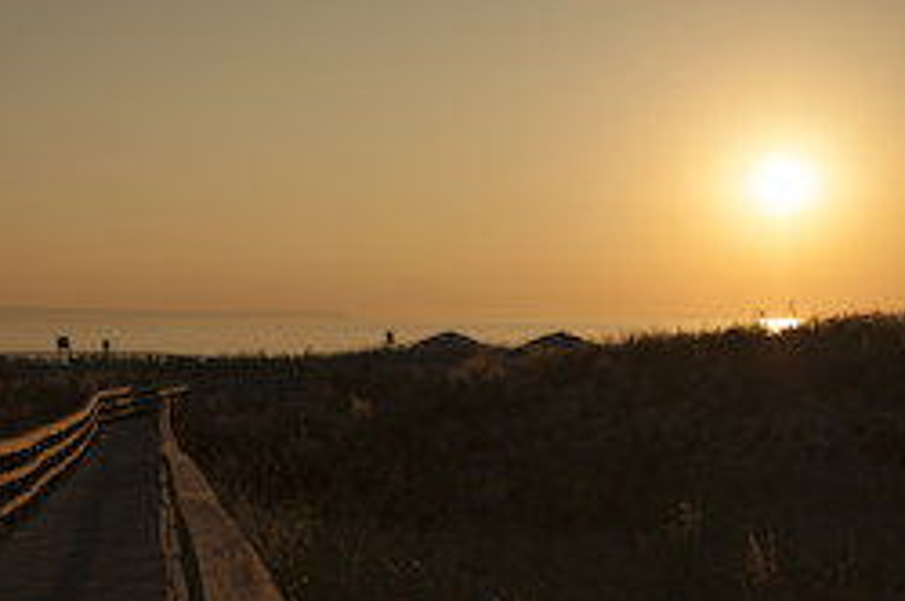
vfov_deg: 18.5
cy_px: 491
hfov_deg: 27.7
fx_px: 1830
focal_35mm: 73
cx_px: 340
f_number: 2.8
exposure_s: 1/3000
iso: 100
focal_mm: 27
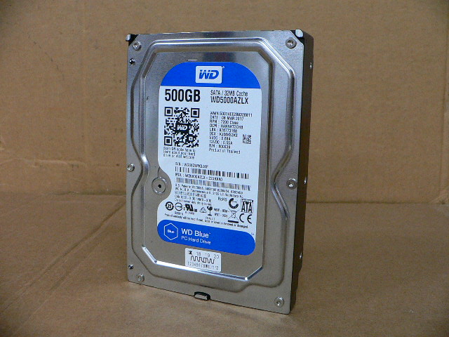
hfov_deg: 52.6
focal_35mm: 35
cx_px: 224
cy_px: 168
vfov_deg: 40.7
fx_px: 454
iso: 200
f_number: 2.8
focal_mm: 4.6
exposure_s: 1/25
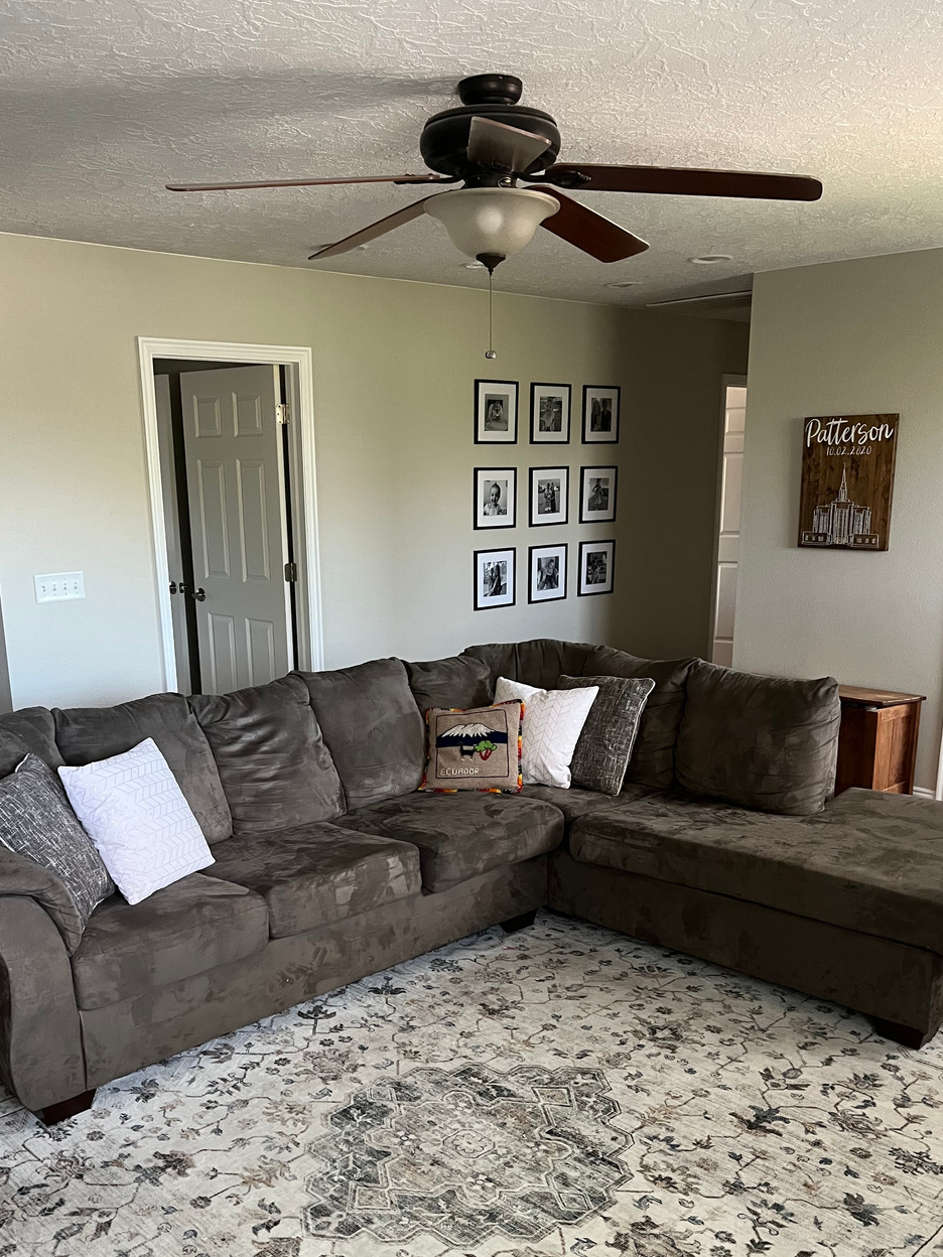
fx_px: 1162
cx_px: 440
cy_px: 761
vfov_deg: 56.3
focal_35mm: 32
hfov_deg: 44.1
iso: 320
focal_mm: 5.1
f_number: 1.6
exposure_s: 1/60
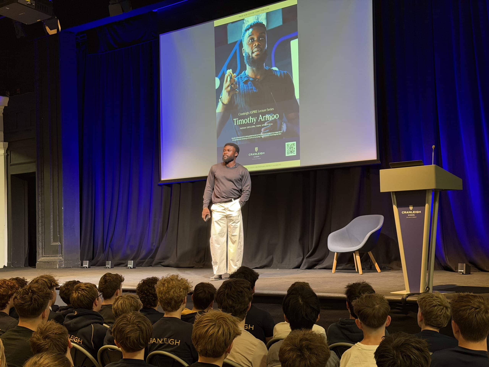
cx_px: 244
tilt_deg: +3.4
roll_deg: +1.9
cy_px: 184
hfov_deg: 39.7
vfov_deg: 30.3
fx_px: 678
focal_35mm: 48
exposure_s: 1/40
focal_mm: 6.76
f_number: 1.78
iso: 320
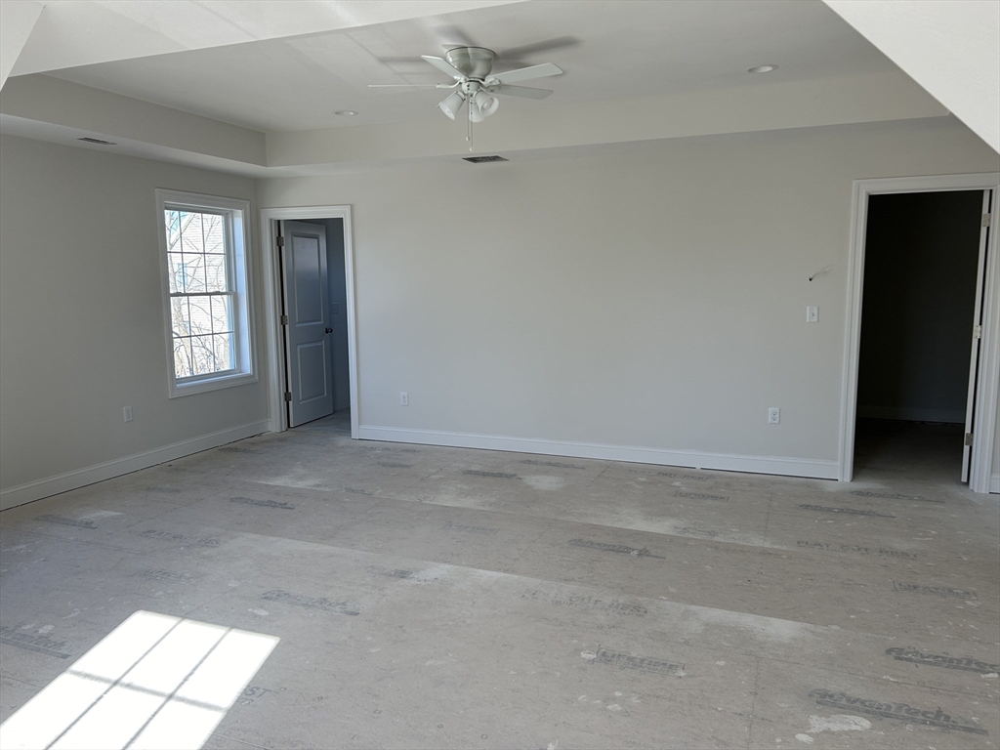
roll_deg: +1.4
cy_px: 375
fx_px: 751
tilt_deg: -7.5
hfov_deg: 67.3
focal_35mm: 26
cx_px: 500
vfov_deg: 53.1
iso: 50
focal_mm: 5.7
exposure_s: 1/326
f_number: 1.5
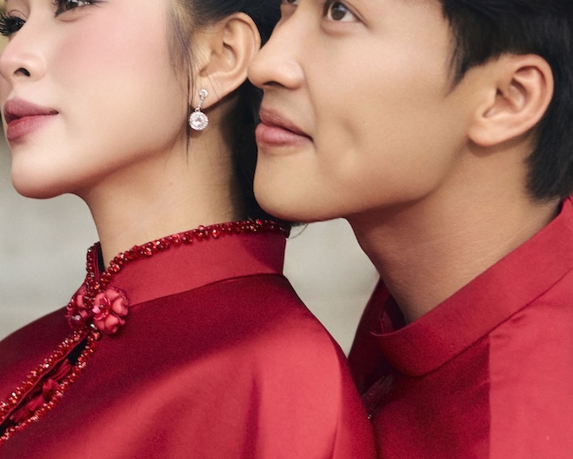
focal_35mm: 212
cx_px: 9
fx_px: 3595
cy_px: 270
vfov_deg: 7.3
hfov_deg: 9.1
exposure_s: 1/200
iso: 500
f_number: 2.8
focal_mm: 55
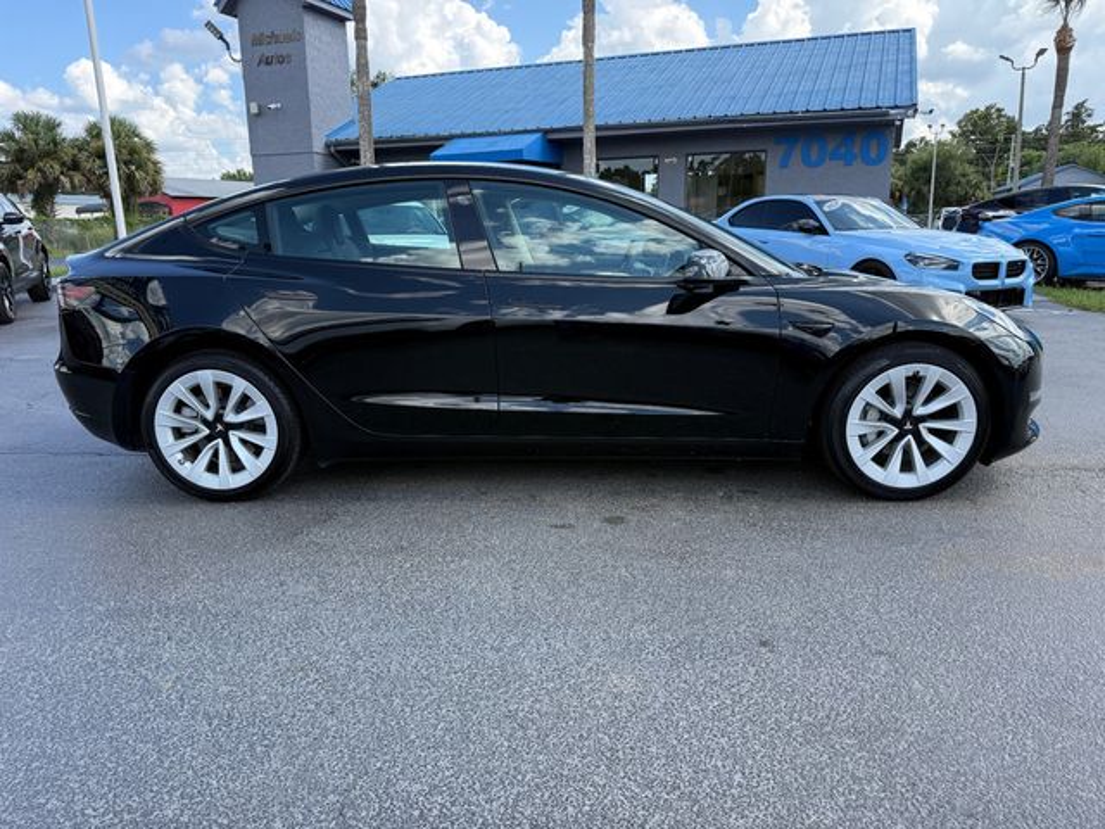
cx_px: 552
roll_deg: +0.8
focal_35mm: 24
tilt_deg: -12.6
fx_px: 766
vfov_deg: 56.8
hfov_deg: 71.6
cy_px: 414
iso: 100
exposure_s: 1/1361
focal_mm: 6.76
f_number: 1.78
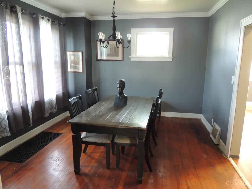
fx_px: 175
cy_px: 94
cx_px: 126
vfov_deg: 56.8
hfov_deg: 71.6
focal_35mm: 24
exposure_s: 1/13
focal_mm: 4.3
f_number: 3
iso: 400
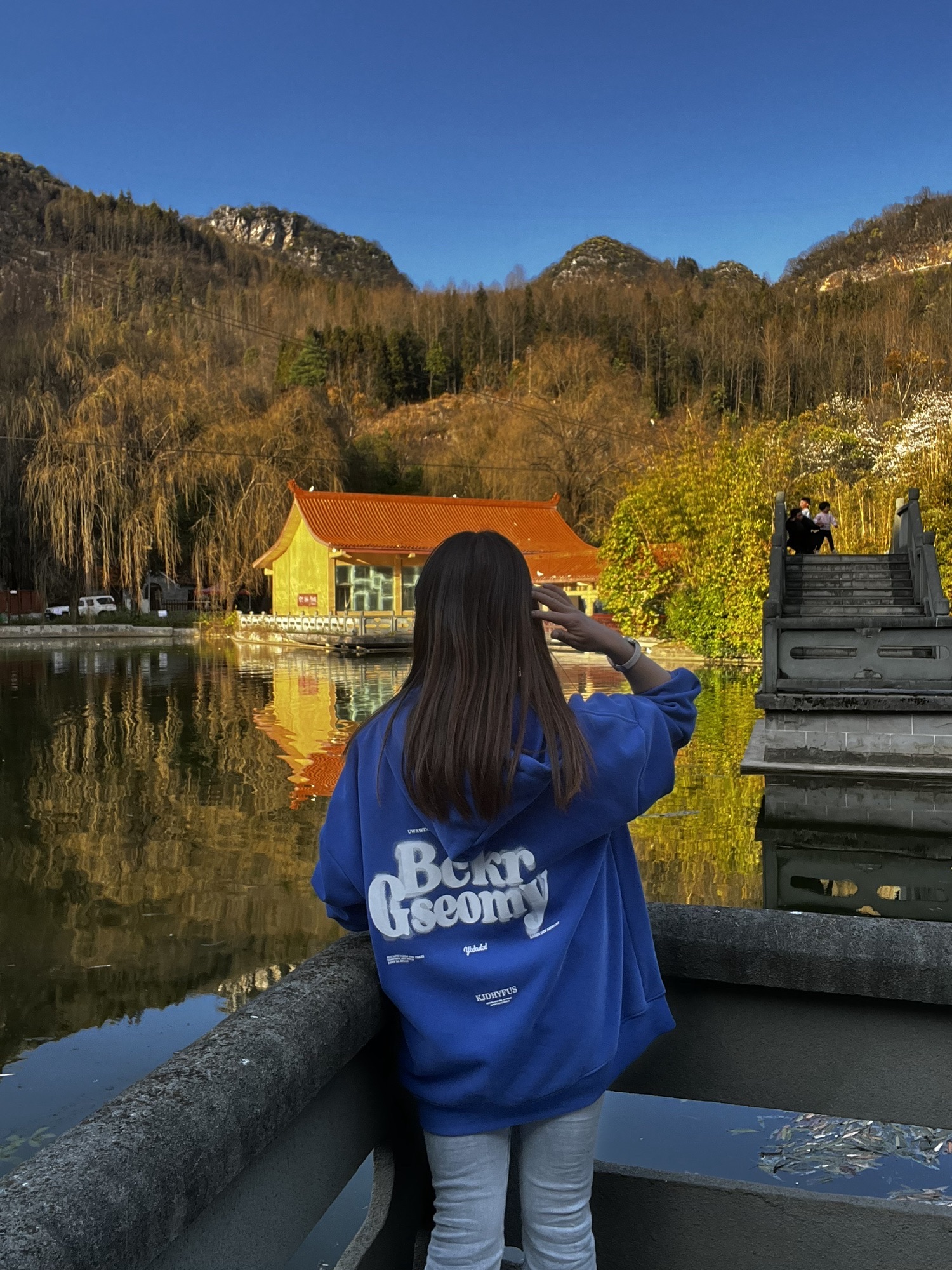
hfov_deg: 46.8
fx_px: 1100
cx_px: 476
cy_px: 635
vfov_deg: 60.0
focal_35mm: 30
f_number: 2.2
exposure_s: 1/198
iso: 25
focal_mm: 2.71
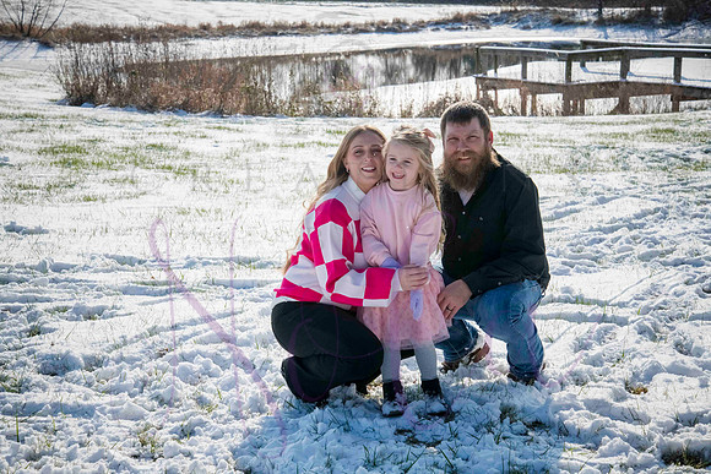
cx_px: 356
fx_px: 1304
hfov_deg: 30.5
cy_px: 237
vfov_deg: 20.6
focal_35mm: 66
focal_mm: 66
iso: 800
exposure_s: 1/2500
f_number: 11
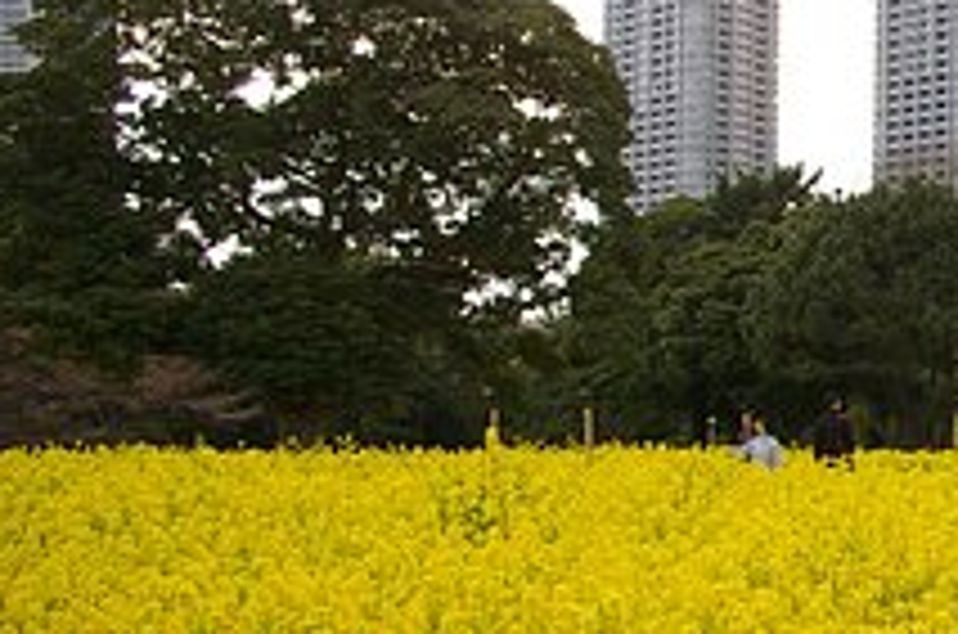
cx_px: 1133
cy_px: 450
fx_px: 1726
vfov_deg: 20.7
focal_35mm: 65
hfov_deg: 27.5
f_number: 6.7
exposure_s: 1/250
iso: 400
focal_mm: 18
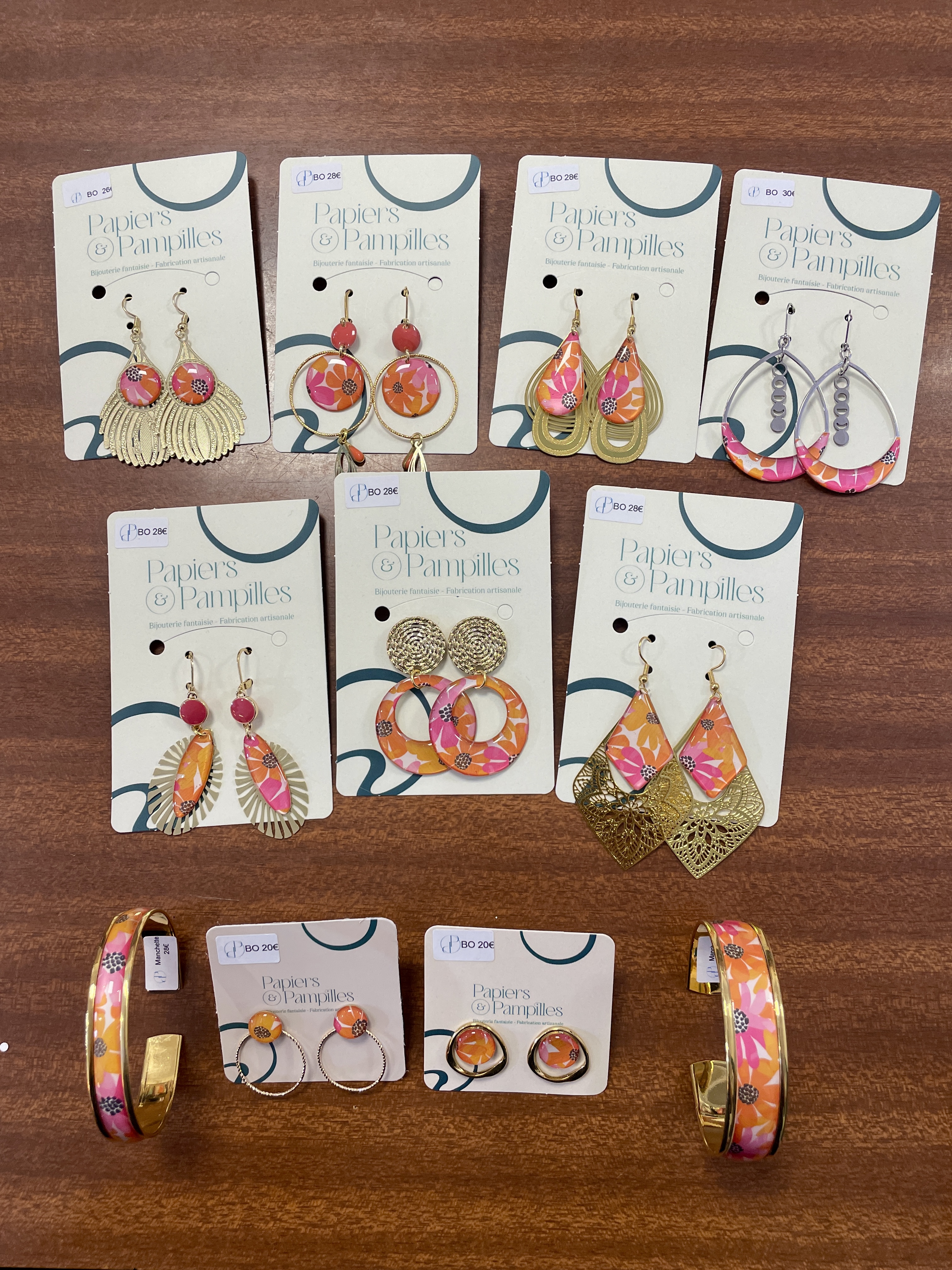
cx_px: 476
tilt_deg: -80.4
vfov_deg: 67.3
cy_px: 635
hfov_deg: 53.1
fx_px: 953
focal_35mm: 26
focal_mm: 4.2
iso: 80
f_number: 1.6
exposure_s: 1/100
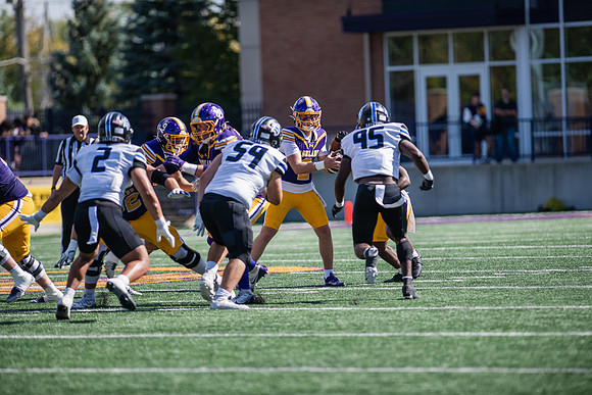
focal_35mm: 300
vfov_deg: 4.6
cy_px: 198
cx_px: 296
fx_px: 4934
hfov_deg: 6.9
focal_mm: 300
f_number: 3.2
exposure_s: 1/800
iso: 100
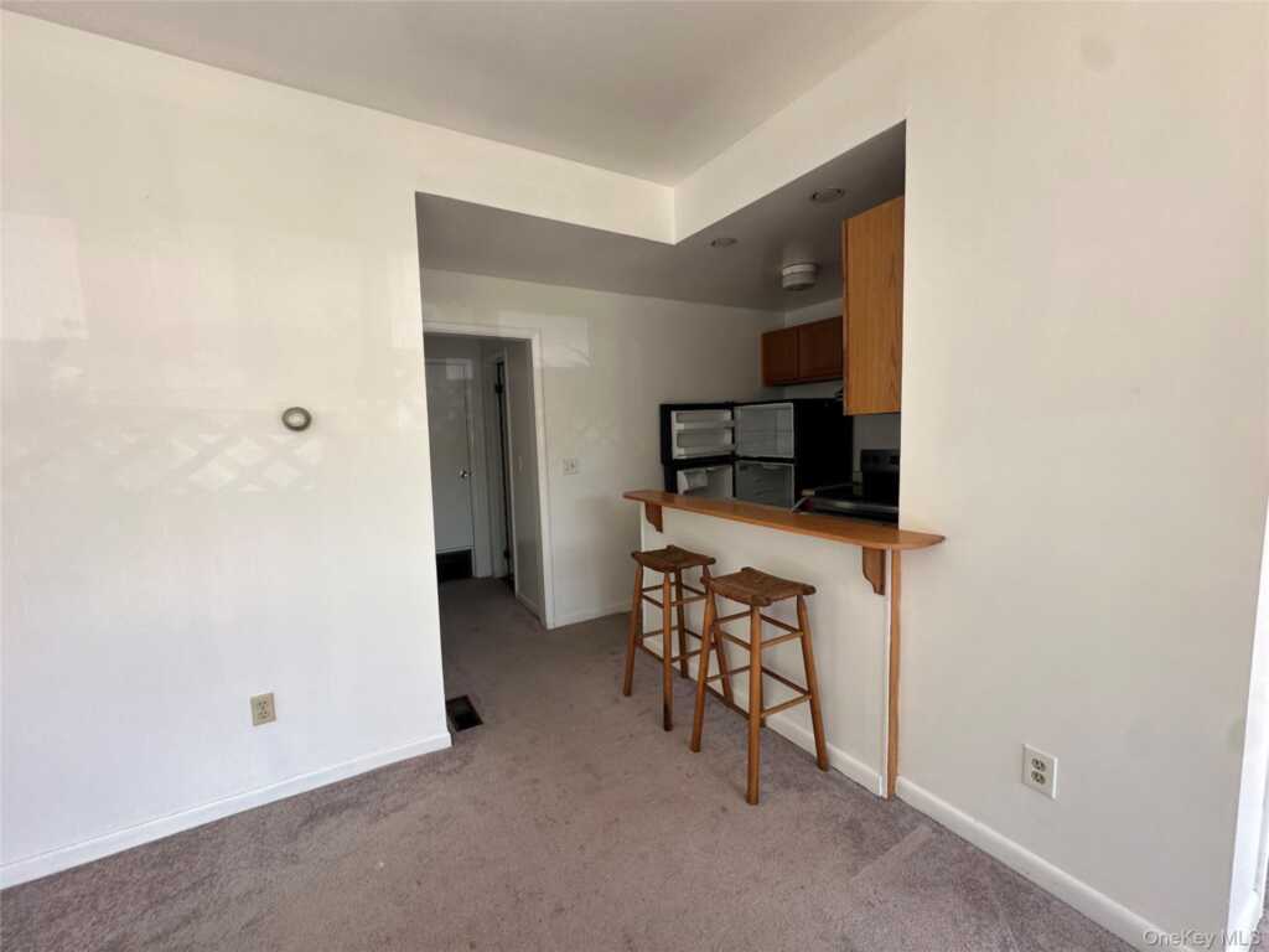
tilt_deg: -0.8
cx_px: 634
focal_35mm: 14
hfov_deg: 102.1
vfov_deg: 85.7
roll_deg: -1.4
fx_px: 513
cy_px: 476
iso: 64
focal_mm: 2.22
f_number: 2.2
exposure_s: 1/99
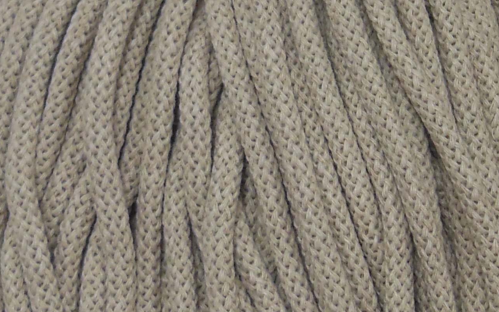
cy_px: 50
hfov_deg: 12.0
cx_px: 504
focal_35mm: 172
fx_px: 2339
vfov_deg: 7.6
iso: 160
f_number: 4.4
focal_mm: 8
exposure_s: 1/30
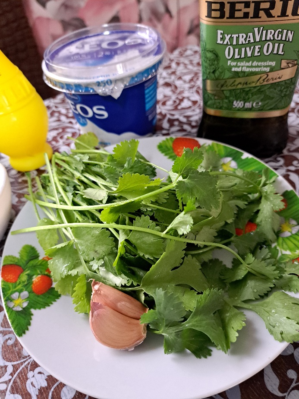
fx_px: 276
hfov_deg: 56.8
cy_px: 200
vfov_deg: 71.6
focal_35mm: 24
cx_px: 150
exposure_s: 1/50
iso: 320
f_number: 1.8
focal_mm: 5.23
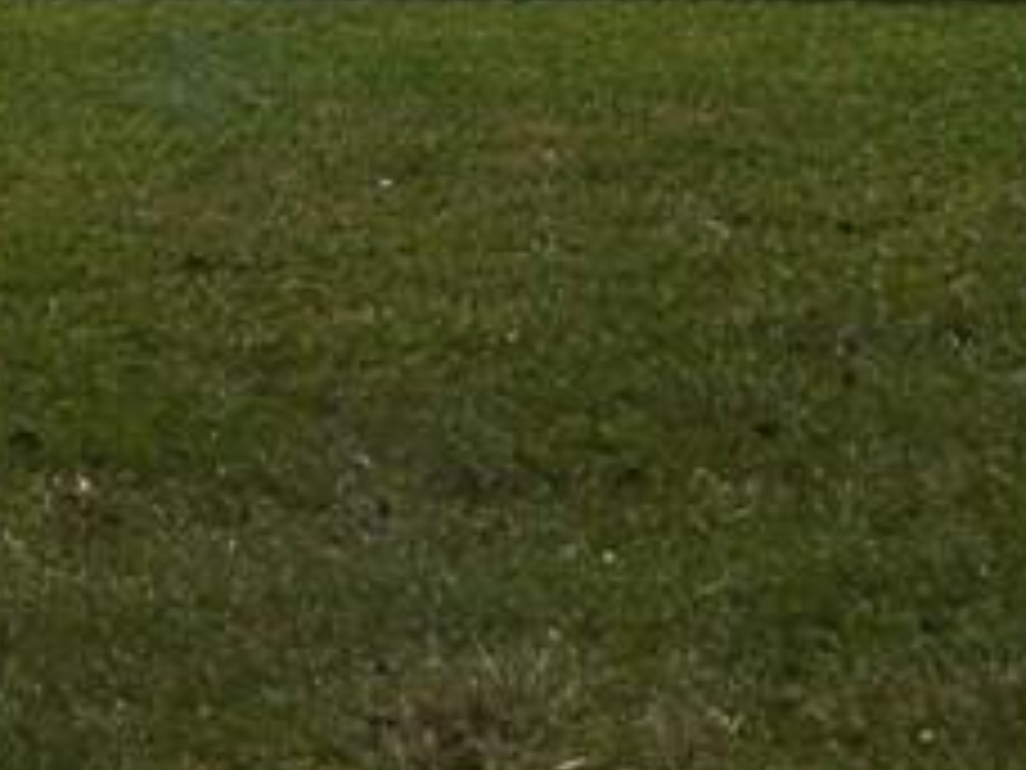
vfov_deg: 8.2
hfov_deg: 11.1
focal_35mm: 175
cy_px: -612
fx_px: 5187
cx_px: -135
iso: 100
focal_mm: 8
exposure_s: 1/1000
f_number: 5.6
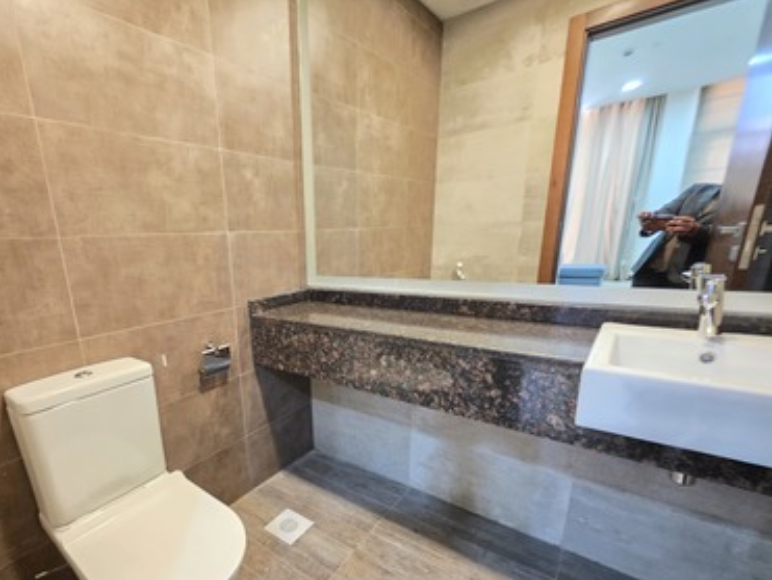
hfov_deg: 92.9
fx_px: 357
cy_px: 354
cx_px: 299
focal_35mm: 16
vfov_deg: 77.1
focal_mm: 2.2
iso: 1000
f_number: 1.9
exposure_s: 1/25
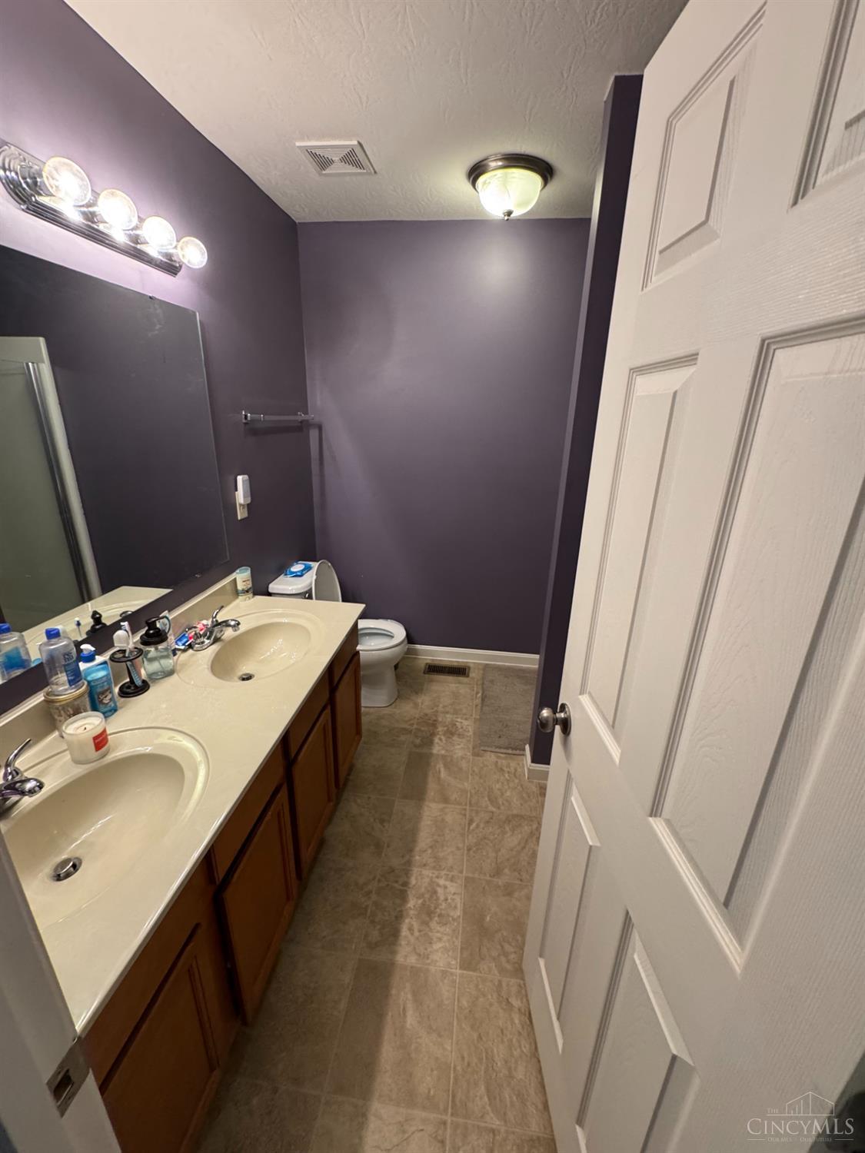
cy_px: 576
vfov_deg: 102.1
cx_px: 432
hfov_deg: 85.7
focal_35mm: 14
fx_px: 466
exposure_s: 1/60
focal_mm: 2.22
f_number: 2.2
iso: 250
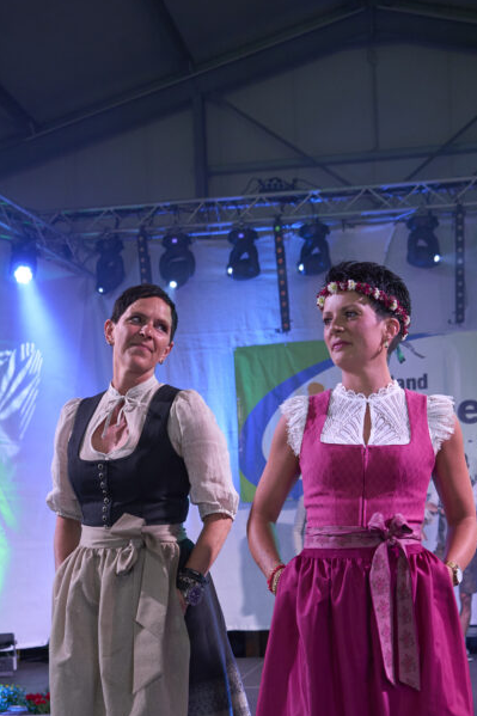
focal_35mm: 53
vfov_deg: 36.5
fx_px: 1054
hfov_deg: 25.5
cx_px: 262
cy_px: 549
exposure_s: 1/250
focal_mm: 31
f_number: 4
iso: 1250
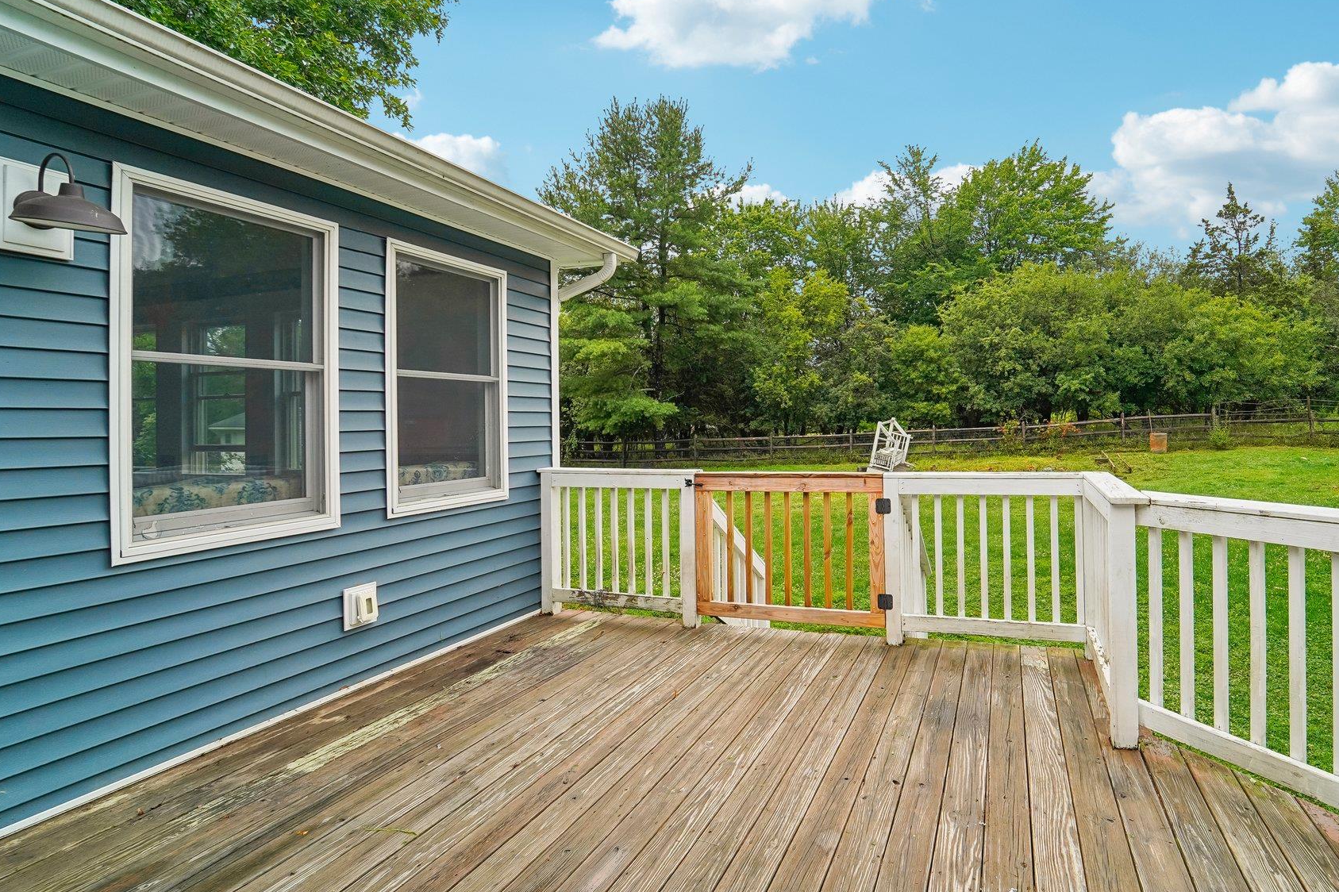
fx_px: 632
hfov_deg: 92.2
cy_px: 431
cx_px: 796
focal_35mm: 17
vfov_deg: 70.4
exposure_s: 1/250
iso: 400
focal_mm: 14
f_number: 8
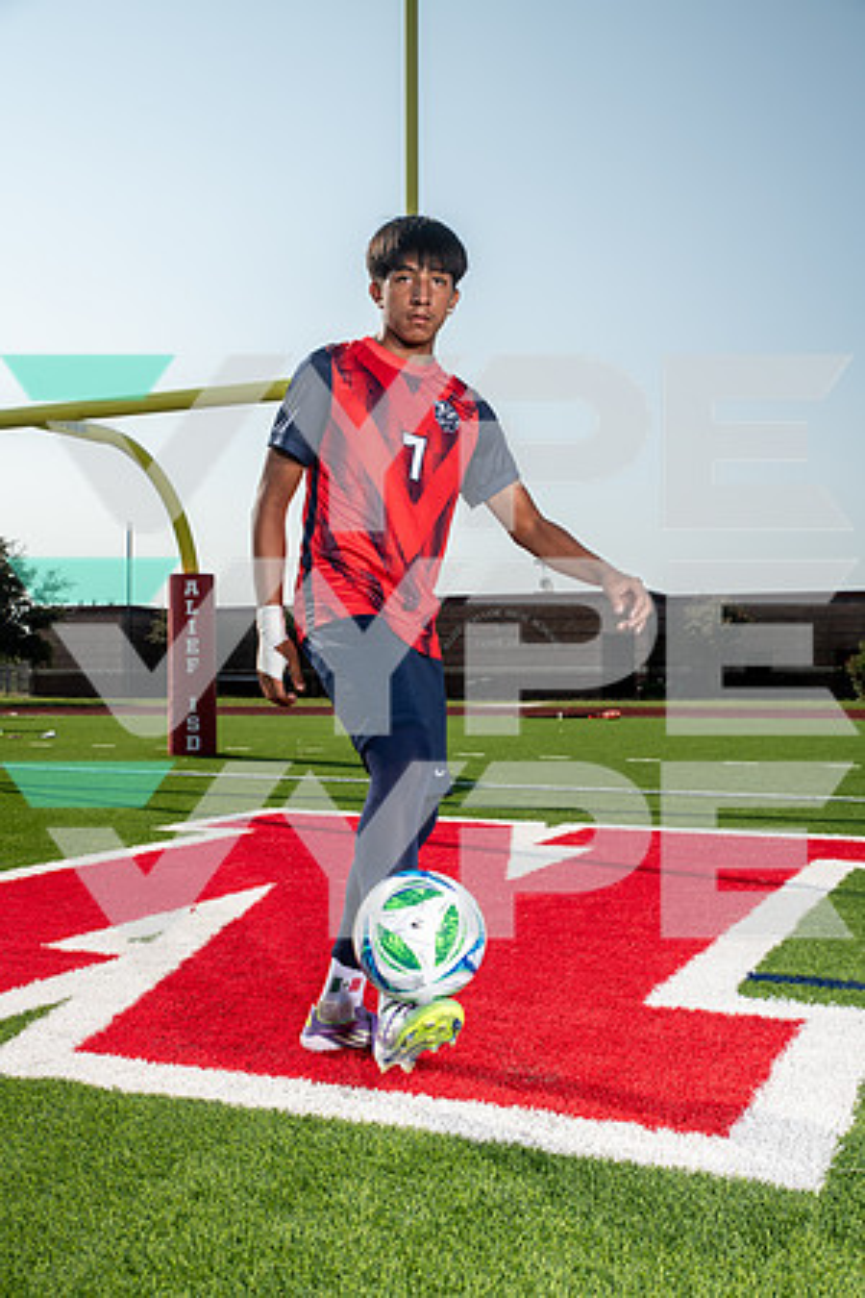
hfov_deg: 36.9
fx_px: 1297
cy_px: 649
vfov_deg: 53.1
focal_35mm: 36
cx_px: 432
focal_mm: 36
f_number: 6.3
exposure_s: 1/400
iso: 100
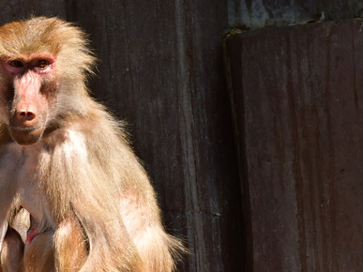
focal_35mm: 636
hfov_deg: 3.1
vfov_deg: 2.3
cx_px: 68
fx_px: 6667
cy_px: 121
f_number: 7.1
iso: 1000
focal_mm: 200
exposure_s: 1/2500
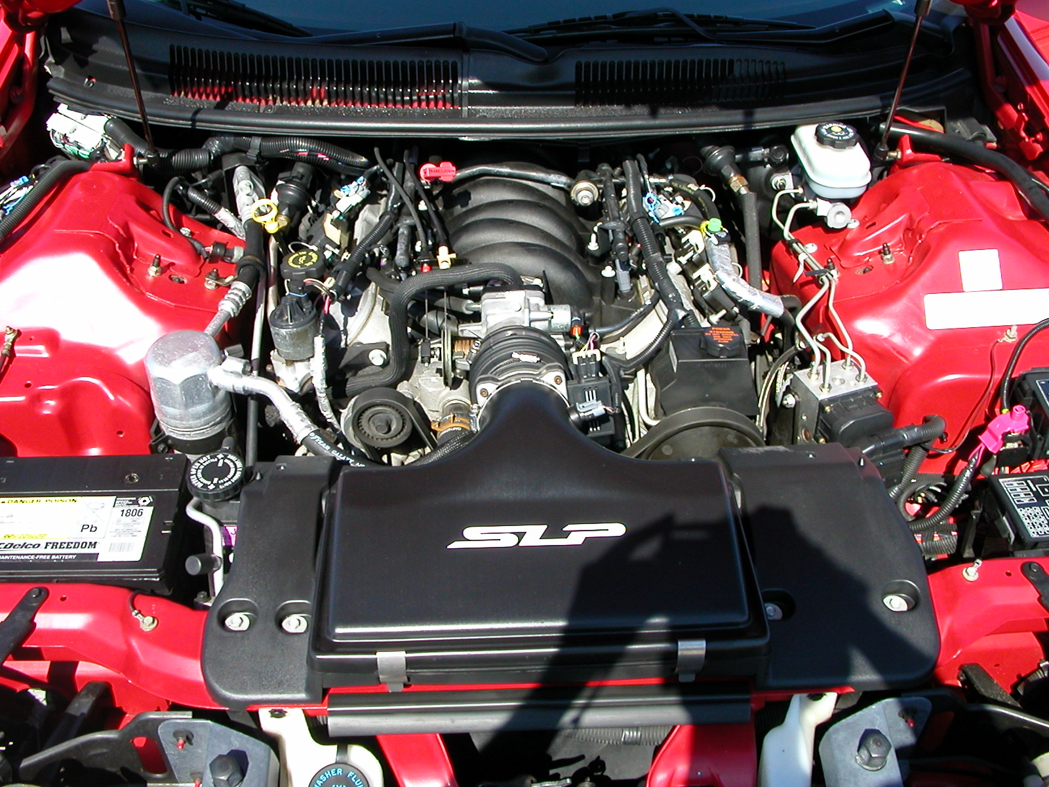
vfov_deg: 38.7
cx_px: 524
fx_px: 1121
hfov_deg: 50.1
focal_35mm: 37
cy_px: 394
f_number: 4.5
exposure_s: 1/291
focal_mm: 5.6
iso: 100
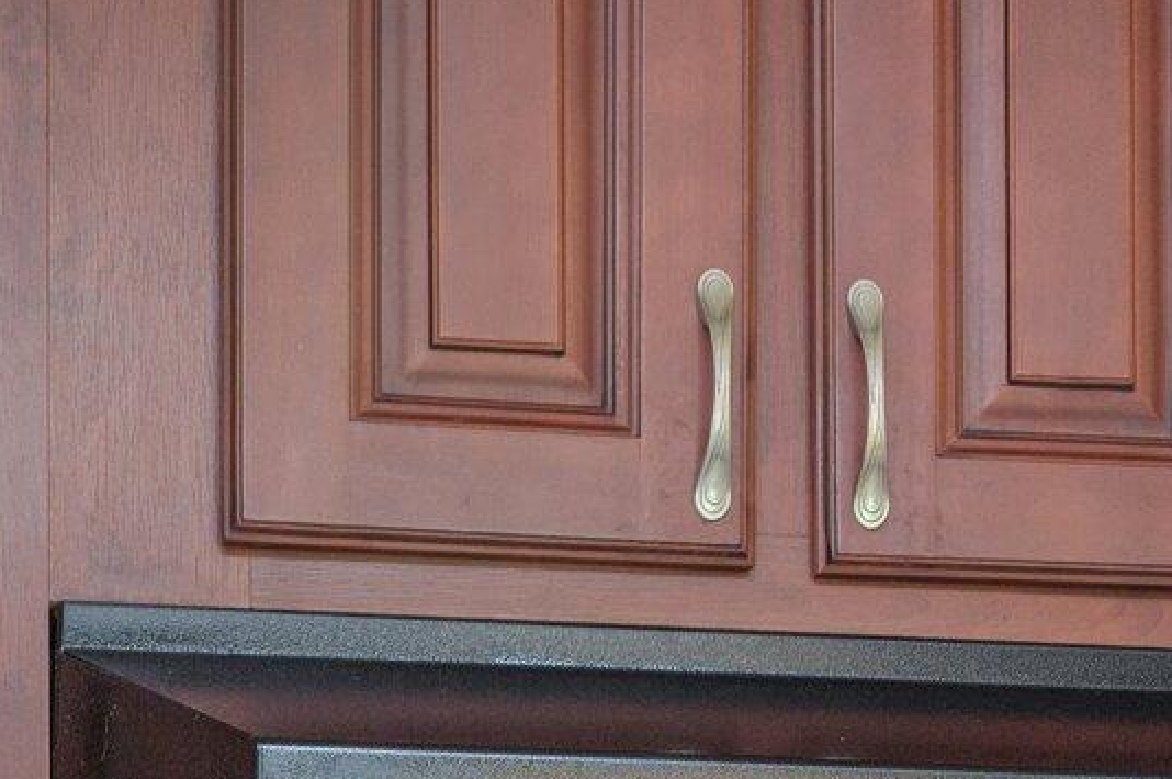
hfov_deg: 17.8
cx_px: 753
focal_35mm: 115
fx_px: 3740
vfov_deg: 11.0
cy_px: 1481
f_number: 9
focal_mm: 30
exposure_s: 1/30
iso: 640
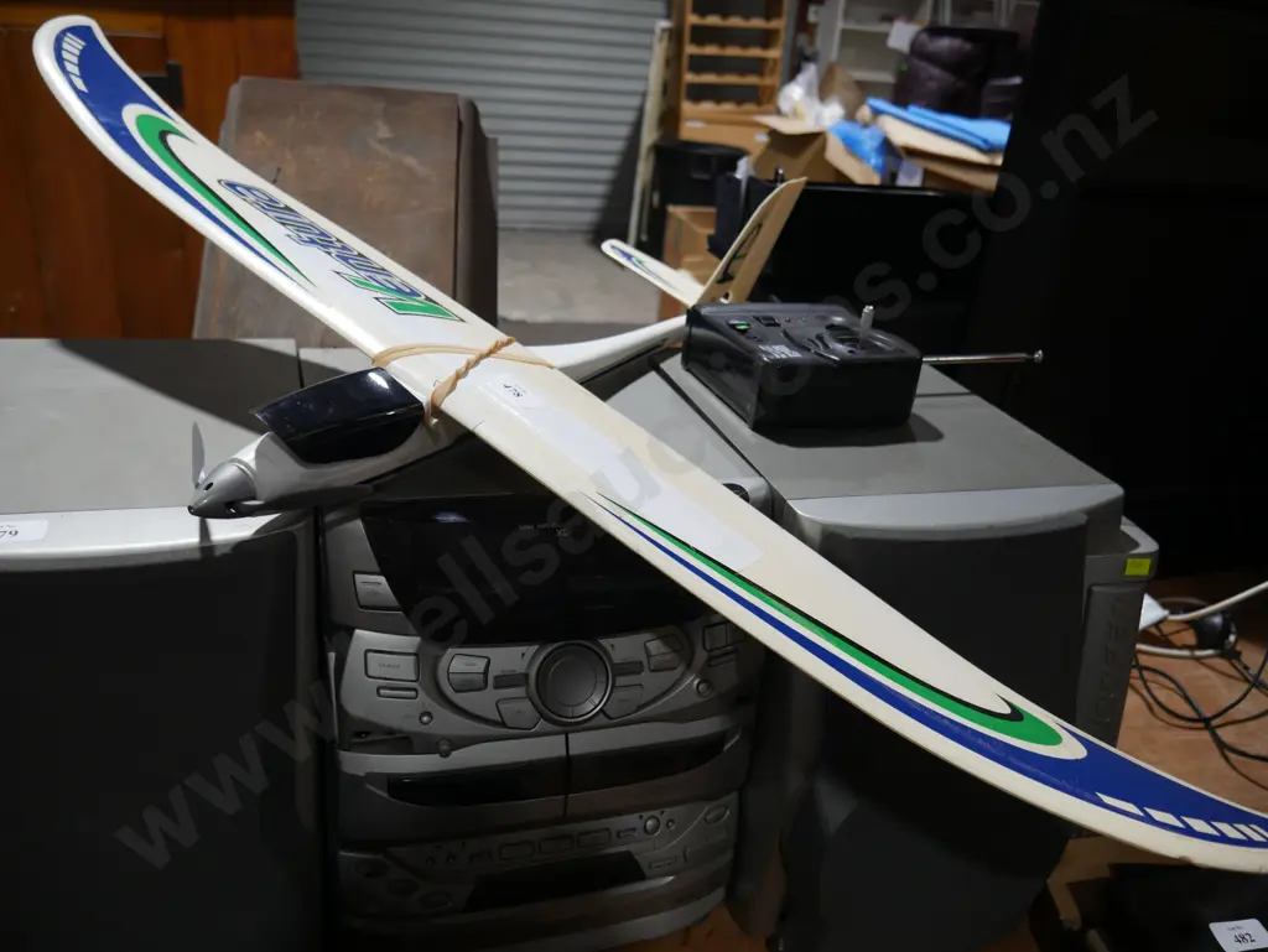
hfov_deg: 63.4
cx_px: 634
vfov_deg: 49.8
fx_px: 1026
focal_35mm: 28
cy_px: 476
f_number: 3.5
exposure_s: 1/80
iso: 200
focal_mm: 14
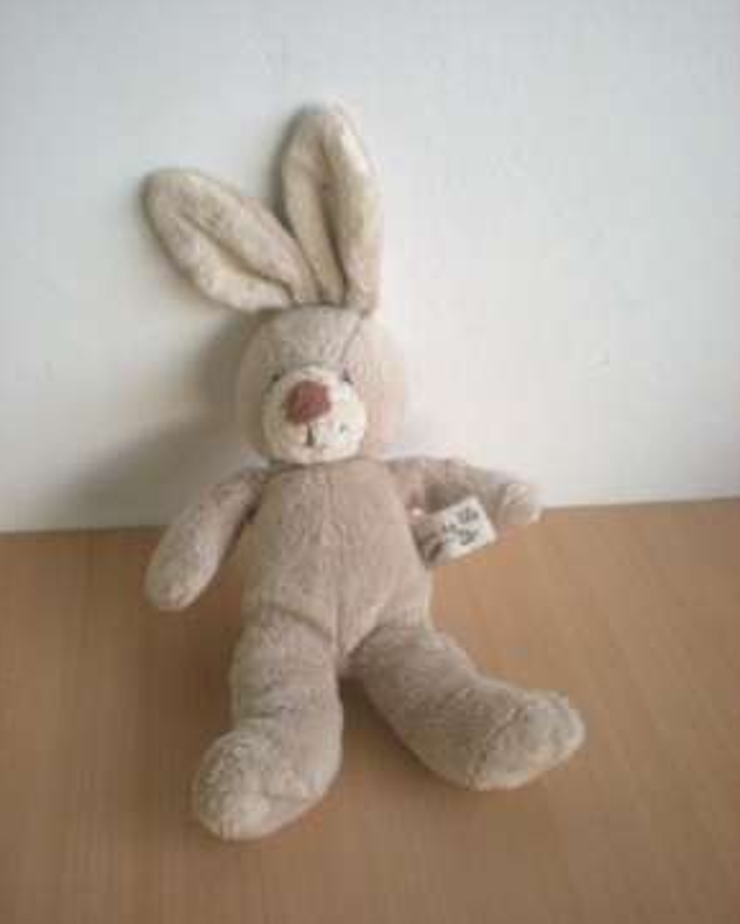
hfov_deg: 37.4
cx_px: 369
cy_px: 450
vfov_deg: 45.8
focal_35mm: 40
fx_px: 1095
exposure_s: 1/8
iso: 509
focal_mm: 6.3
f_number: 3.1
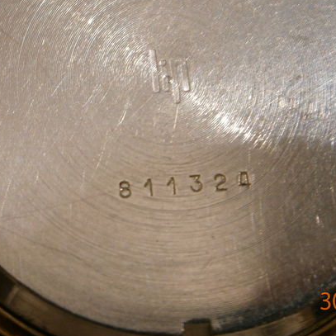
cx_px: 83
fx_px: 1120
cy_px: 56
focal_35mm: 102
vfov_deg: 16.9
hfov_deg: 17.0
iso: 125
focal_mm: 8.3
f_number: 3.4
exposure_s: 1/13
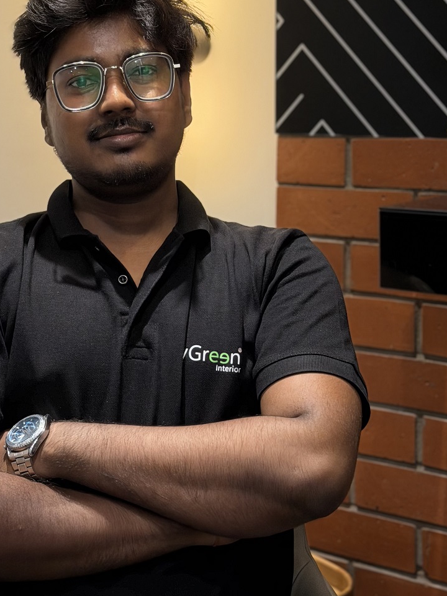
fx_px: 1377
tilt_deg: -4.6
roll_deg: +0.5
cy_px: 187
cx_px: 130
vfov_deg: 24.3
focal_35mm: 80
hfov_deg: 18.4
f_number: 1.78
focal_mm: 6.76
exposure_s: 1/100
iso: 64
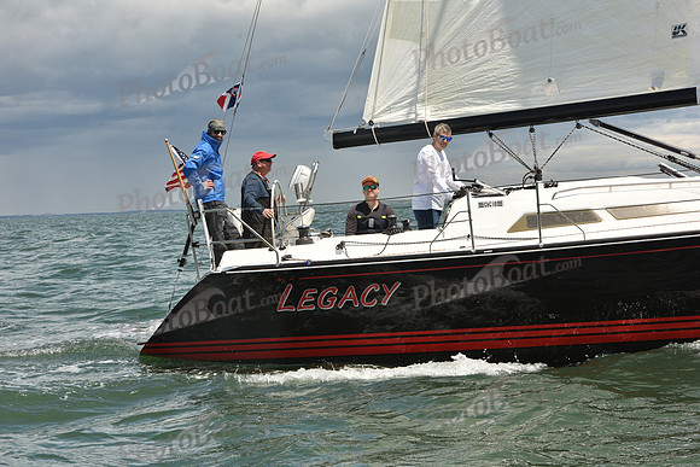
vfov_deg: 15.2
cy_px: 234
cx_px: 350
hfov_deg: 22.6
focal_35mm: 90
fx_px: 1750
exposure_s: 1/800
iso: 320
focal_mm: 90
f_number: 11
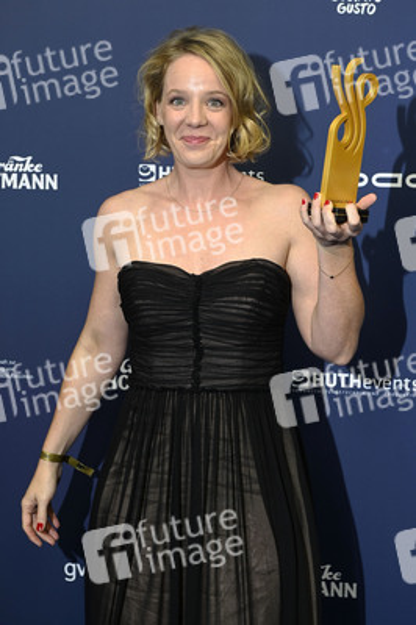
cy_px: 312
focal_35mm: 70
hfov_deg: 19.4
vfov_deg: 28.9
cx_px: 208
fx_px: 1215
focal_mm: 70
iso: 1000
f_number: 5.6
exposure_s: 1/250
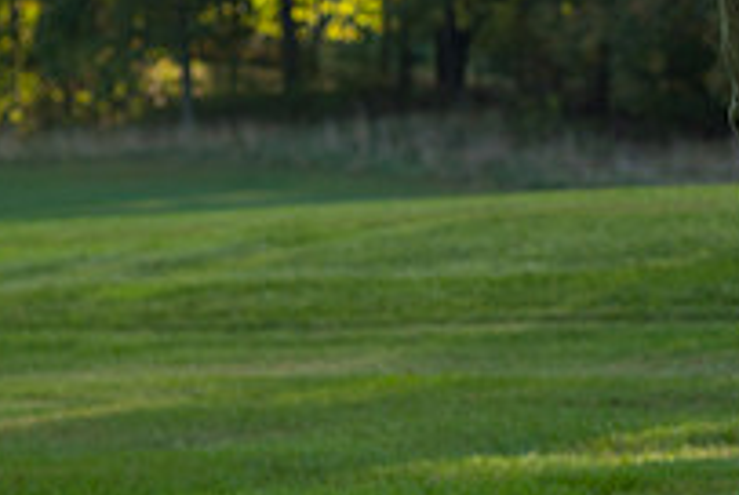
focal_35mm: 226
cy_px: 102
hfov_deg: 9.0
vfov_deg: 6.1
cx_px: 950
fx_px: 4646
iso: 160
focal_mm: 66
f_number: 4.5
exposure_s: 1/250
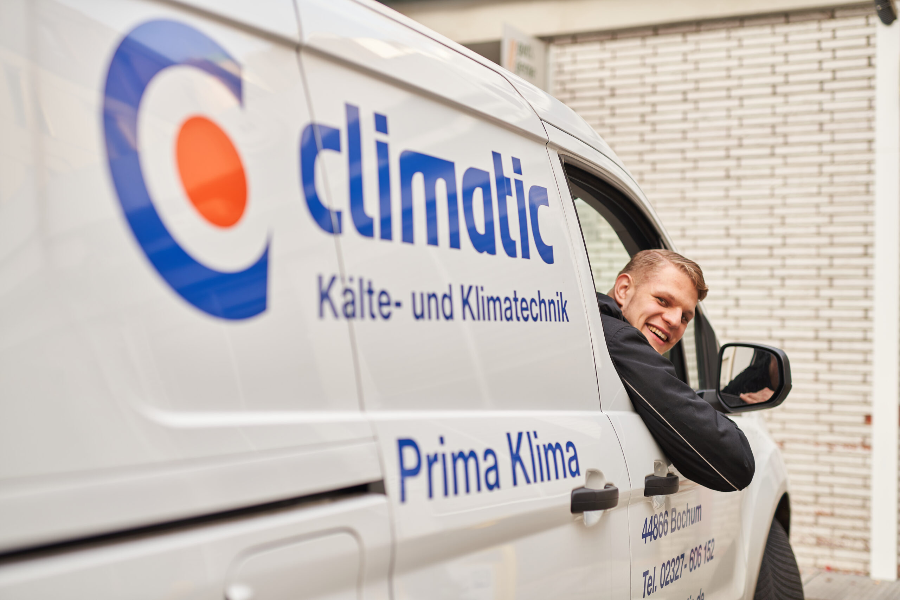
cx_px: 450
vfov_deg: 27.0
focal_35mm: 50
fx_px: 1250
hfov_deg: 39.6
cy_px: 300
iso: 100
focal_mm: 50
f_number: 2
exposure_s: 1/250
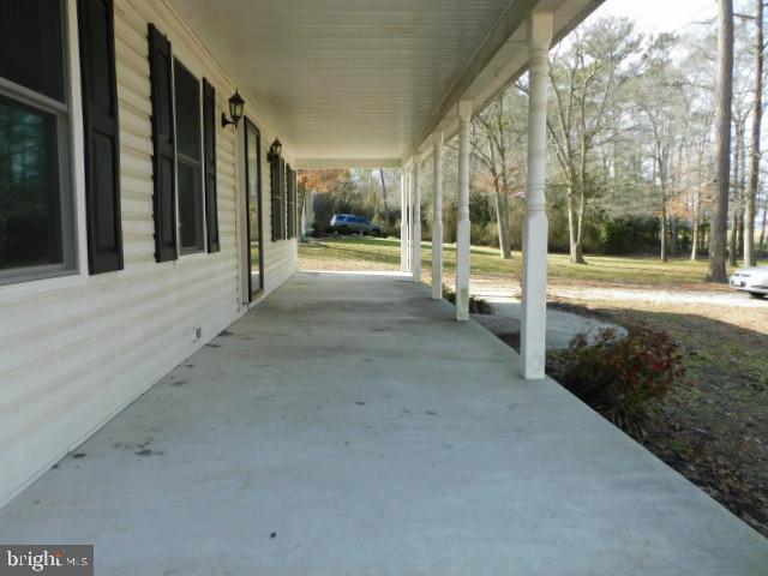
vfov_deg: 49.7
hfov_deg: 63.4
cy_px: 288
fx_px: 621
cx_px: 384
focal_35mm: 28
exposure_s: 1/320
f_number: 3.5
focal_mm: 5
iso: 125
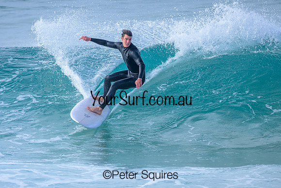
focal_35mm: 974
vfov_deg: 1.4
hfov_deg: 2.1
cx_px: 131
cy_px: 98
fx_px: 7603
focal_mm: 800
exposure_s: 1/1600
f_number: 6.3
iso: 500
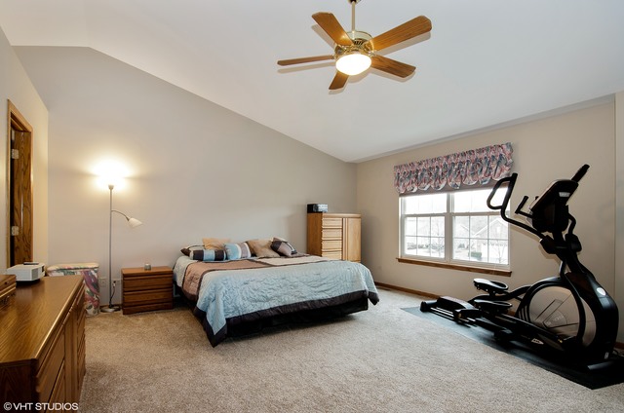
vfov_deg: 71.8
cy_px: 206
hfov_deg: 95.1
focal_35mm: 16
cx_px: 312
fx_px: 285
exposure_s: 1/2.5
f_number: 8
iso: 200
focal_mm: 11
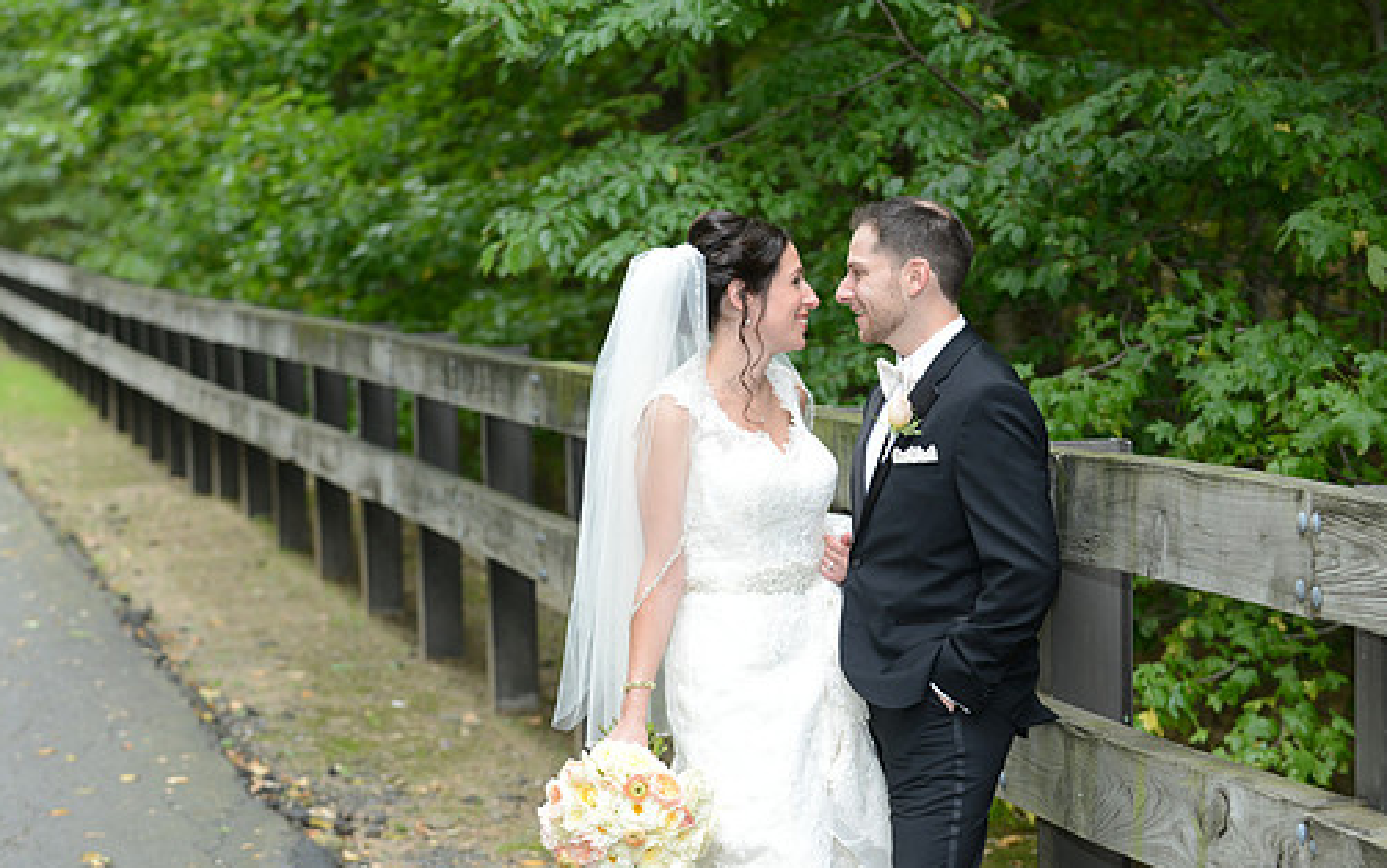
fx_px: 3820
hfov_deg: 20.6
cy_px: 448
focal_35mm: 101
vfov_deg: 13.0
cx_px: 662
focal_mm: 86
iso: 500
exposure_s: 1/160
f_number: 4.5
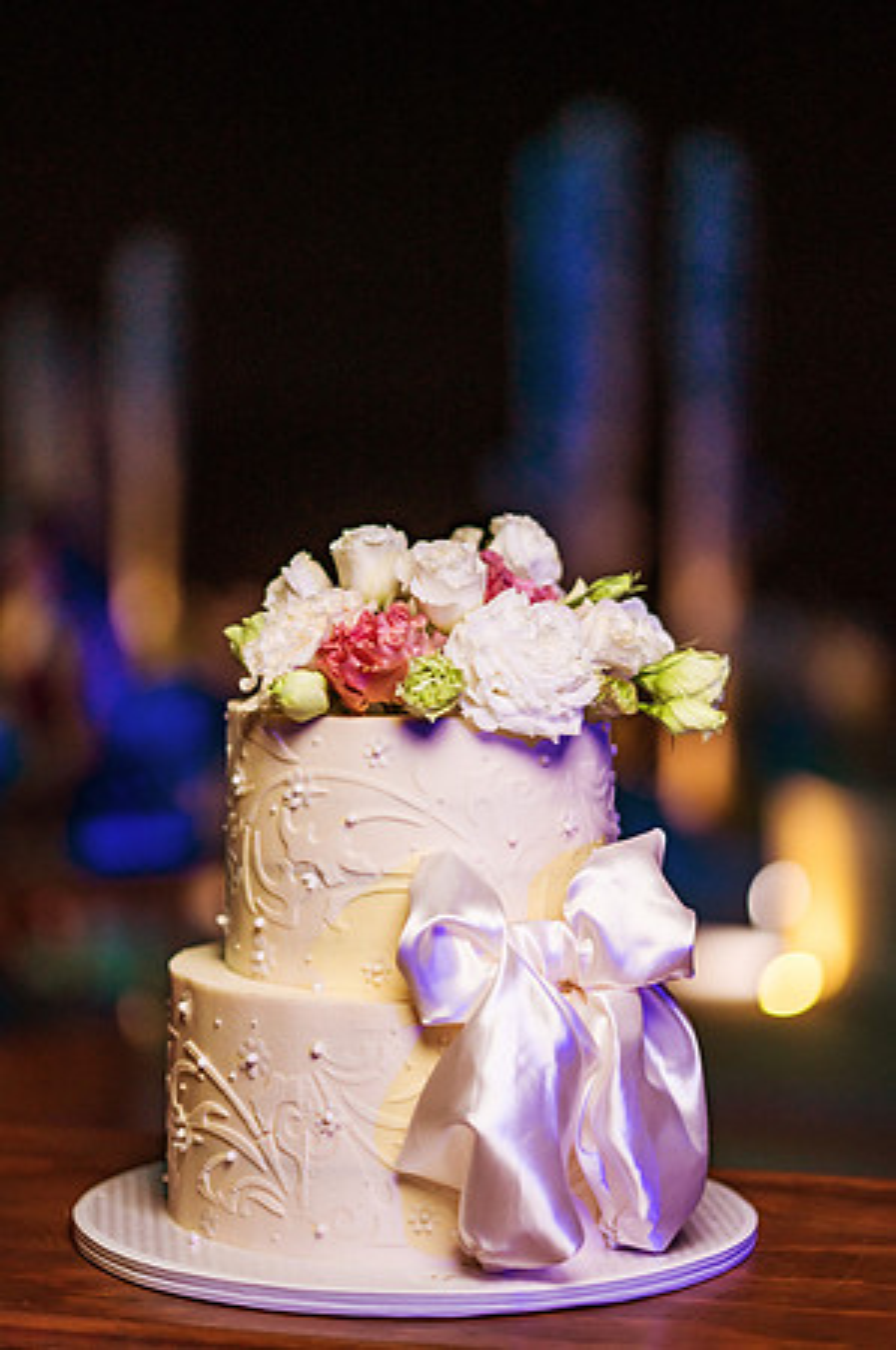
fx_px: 3180
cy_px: 675
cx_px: 448
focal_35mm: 85
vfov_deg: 23.9
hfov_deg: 16.0
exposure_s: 1/100
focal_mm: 85
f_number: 1.8
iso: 1250
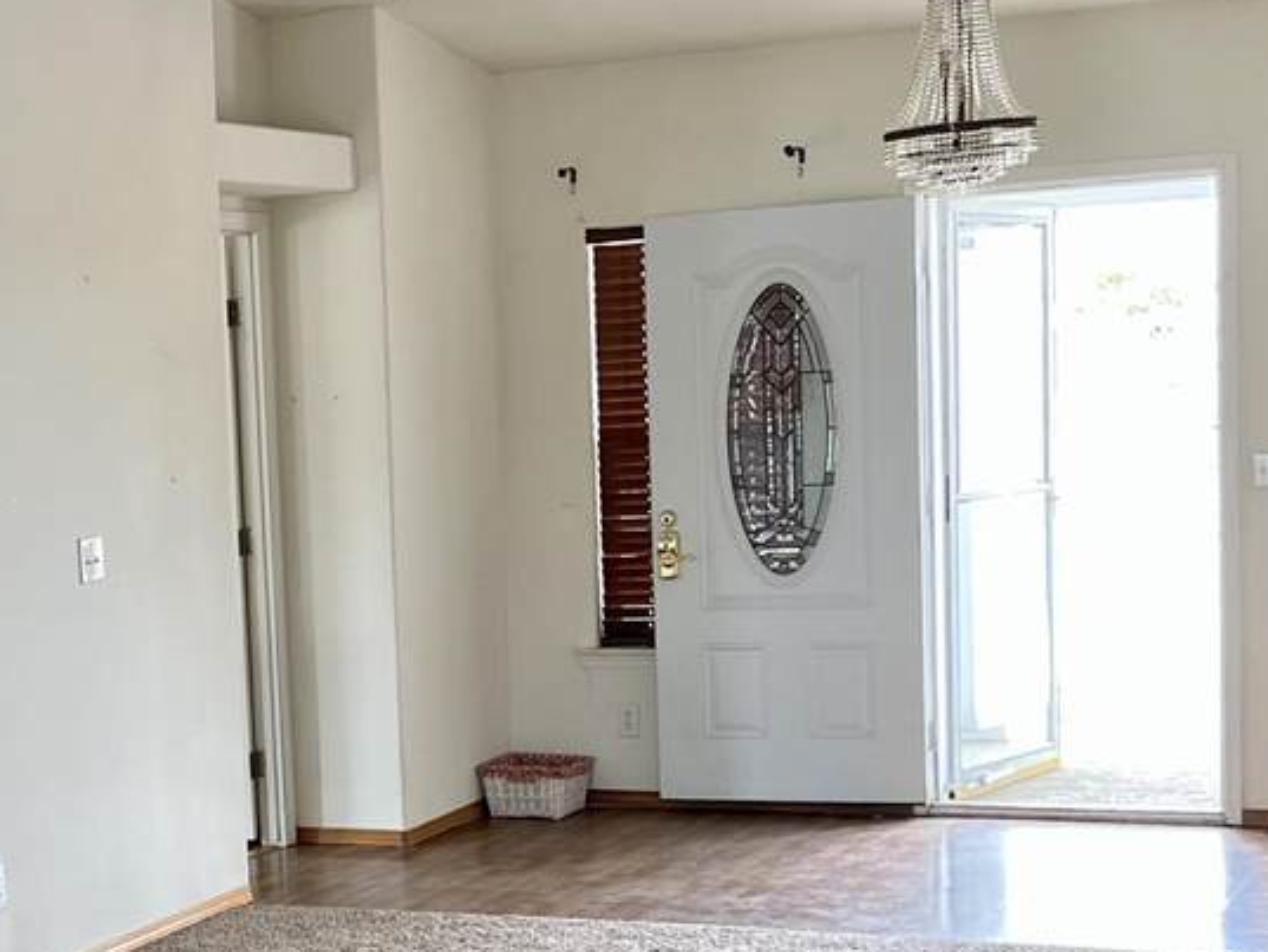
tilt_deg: -8.3
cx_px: 168
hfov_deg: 30.1
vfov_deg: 23.4
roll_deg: +1.0
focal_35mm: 62
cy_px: 702
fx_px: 2272
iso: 100
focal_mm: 5.7
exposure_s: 1/121
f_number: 1.5
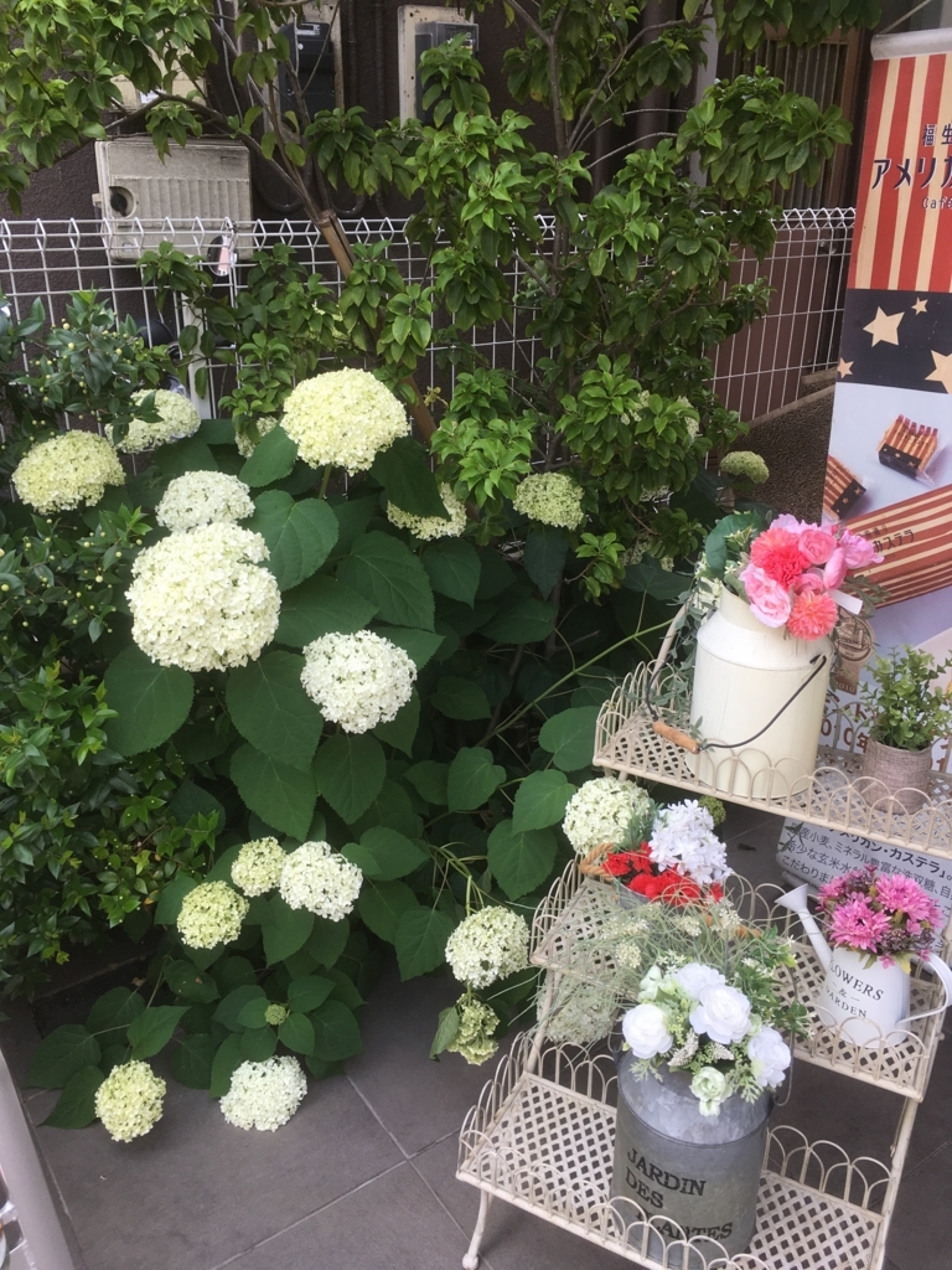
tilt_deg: -22.4
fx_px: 1063
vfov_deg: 61.7
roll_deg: -1.2
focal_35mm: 29
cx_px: 476
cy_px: 635
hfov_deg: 48.2
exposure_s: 1/260
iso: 25
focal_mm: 4.15
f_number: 2.2
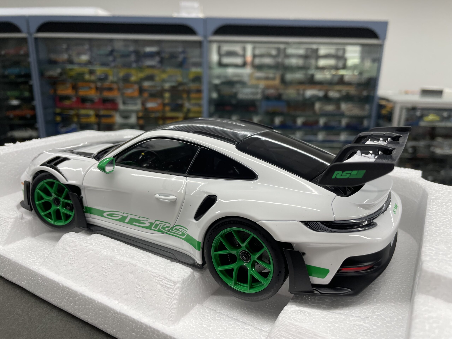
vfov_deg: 53.1
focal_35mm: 26
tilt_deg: -16.8
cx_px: 226
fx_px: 339
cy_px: 170
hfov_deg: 67.3
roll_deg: -0.5
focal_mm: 4.2
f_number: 1.6
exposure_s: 1/100
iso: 40
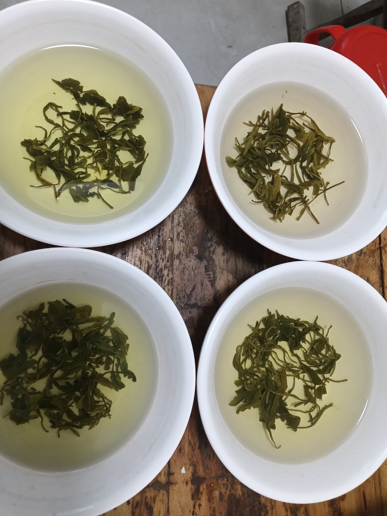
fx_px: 403
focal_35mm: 27
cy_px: 258
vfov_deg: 65.3
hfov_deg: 51.3
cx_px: 194
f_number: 1.8
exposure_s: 1/33.3
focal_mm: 3.61
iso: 500
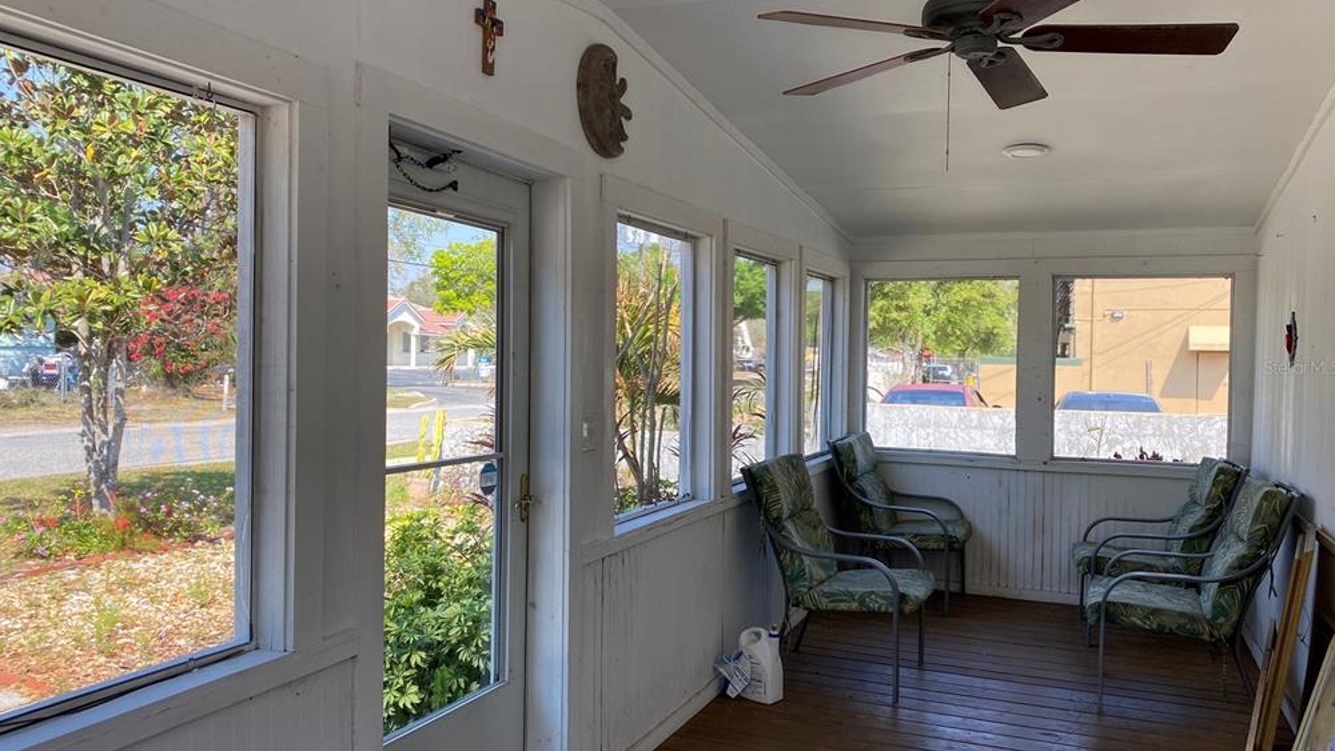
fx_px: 1027
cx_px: 661
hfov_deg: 66.1
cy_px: 367
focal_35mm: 29
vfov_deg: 40.2
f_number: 1.8
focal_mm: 4.25
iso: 32
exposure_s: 1/458
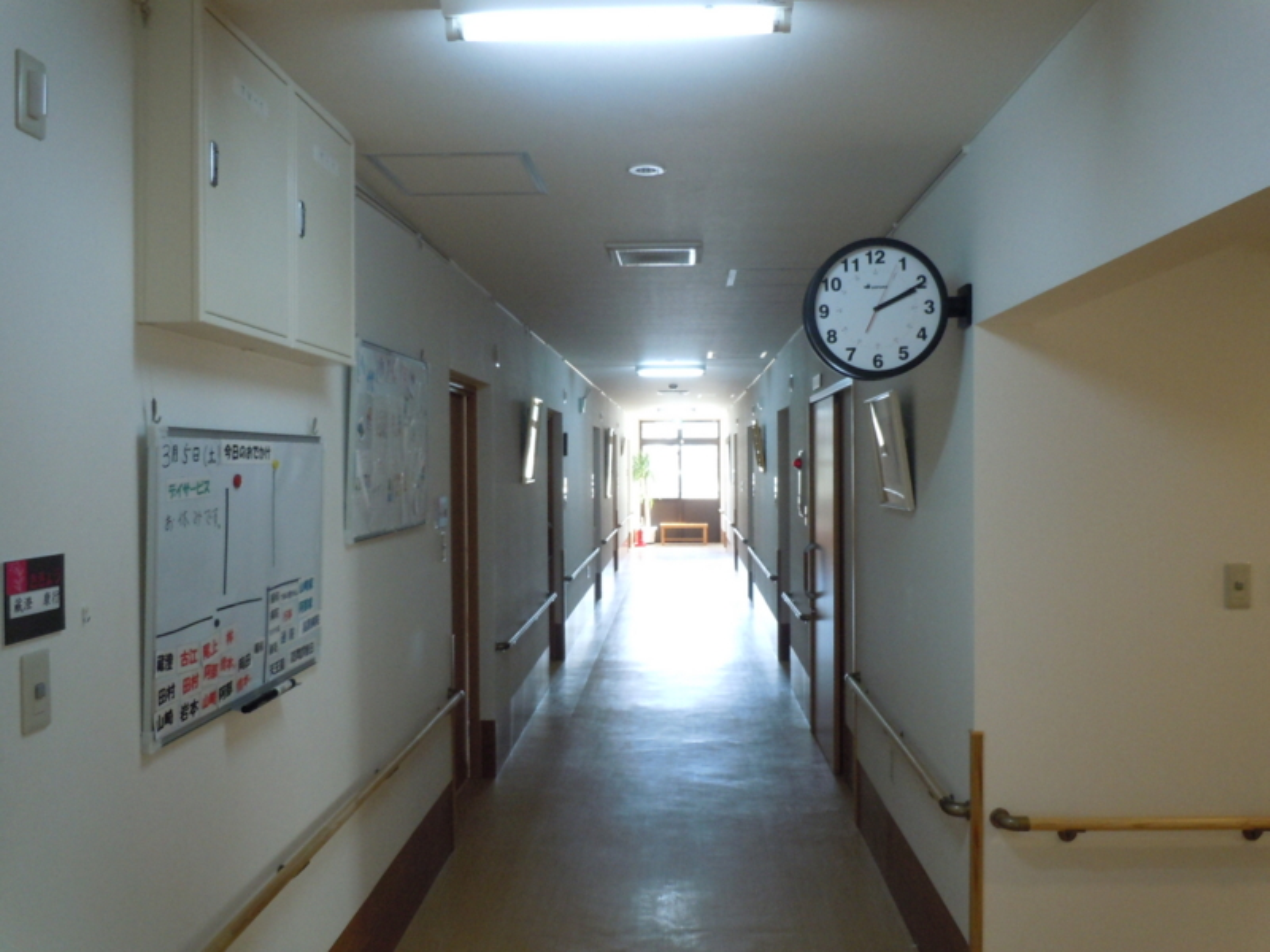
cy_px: 476
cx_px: 635
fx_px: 1027
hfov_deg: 63.4
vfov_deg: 49.7
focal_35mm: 28
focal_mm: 5
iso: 400
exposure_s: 1/40
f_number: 3.7
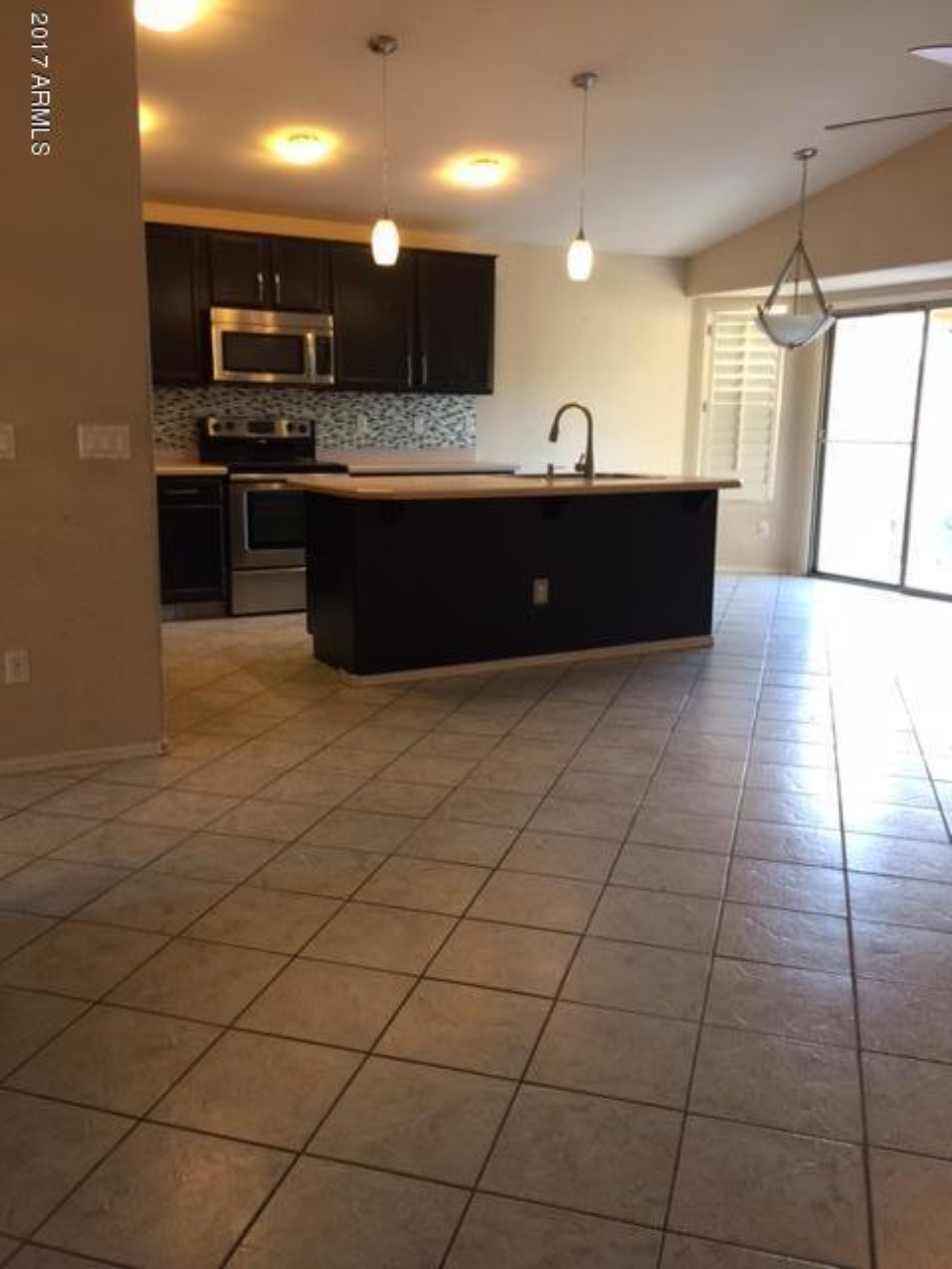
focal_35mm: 29
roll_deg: +0.0
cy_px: 634
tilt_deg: -11.0
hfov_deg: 48.2
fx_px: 1063
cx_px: 476
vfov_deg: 61.7
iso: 80
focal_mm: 4.15
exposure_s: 1/15
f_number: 2.2
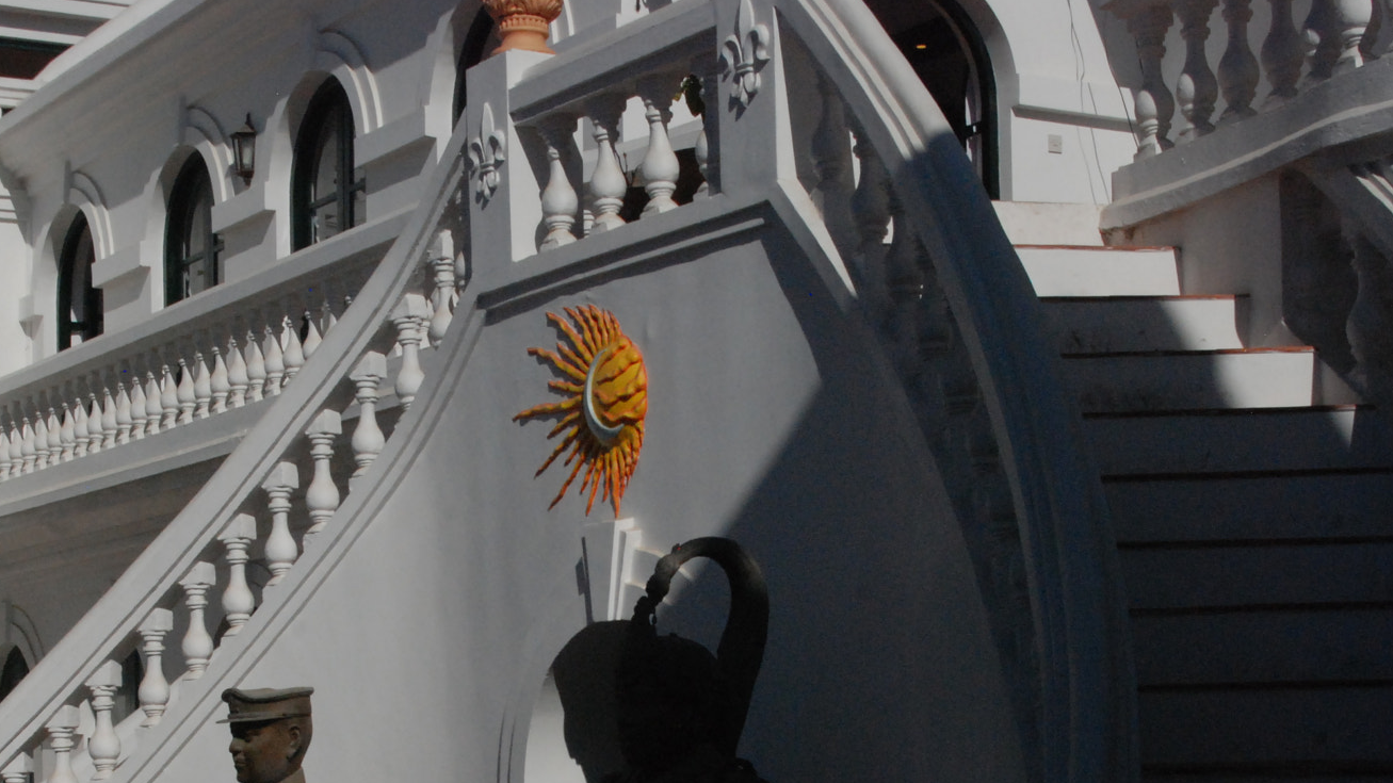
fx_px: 2548
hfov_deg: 30.5
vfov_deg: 17.2
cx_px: 572
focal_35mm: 69
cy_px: 725
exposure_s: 1/1600
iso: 1000
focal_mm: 28
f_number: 20
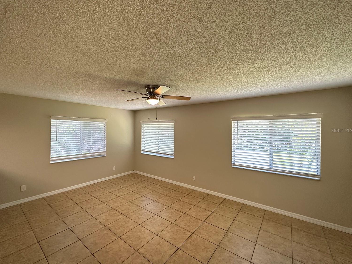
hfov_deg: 98.0
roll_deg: -0.2
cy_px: 130
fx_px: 153
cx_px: 165
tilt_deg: +0.3
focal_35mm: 15
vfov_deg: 81.8
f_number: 2.2
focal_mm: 2.22
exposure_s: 1/120
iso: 200
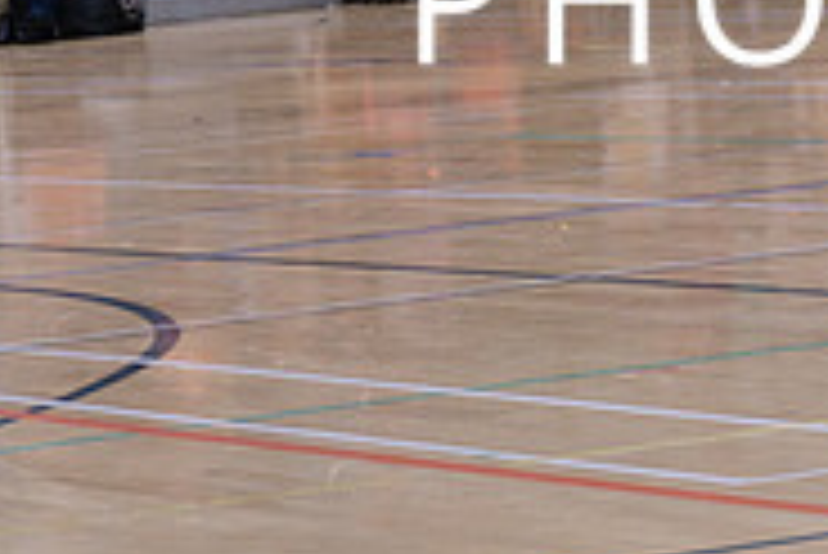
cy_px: -137
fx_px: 6652
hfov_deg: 7.0
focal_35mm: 289
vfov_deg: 4.7
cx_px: 1192
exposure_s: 1/100
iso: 500
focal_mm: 61
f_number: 4
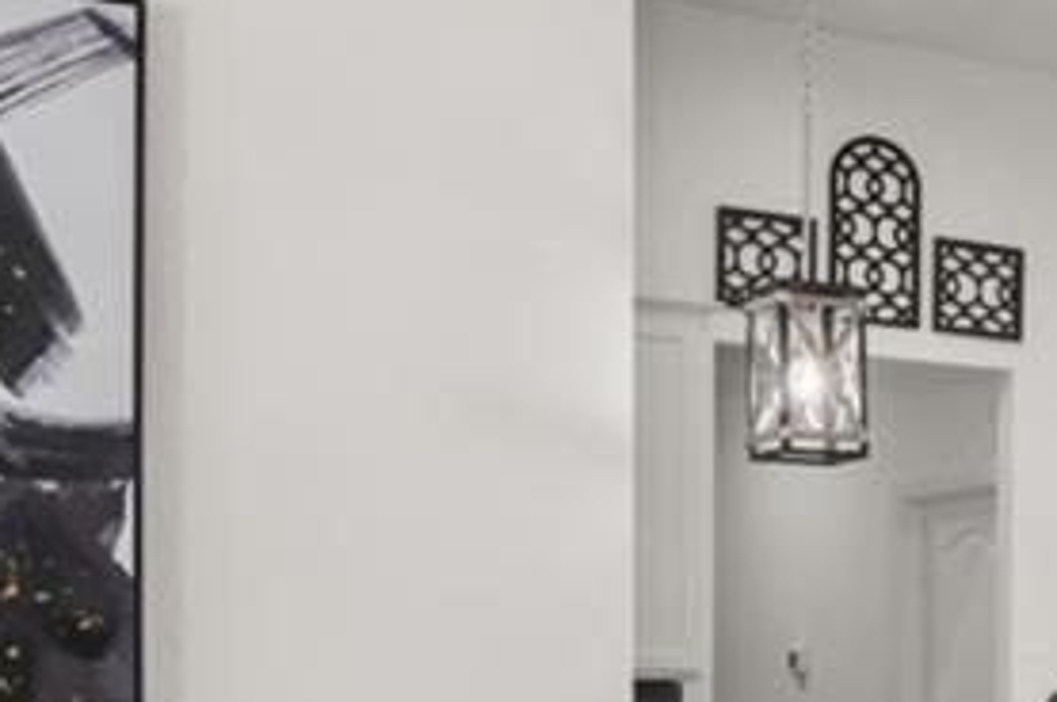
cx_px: 1751
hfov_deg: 20.1
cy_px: 656
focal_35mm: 81
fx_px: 2375
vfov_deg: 16.5
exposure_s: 1/2
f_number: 11
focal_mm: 14
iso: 400
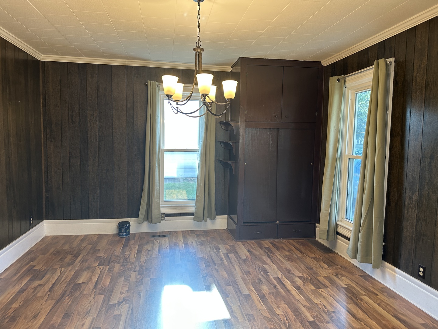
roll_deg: -0.5
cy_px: 164
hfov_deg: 71.6
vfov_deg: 56.8
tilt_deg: -2.2
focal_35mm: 24
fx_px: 304
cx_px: 219
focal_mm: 6.86
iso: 100
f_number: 1.78
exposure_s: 1/120
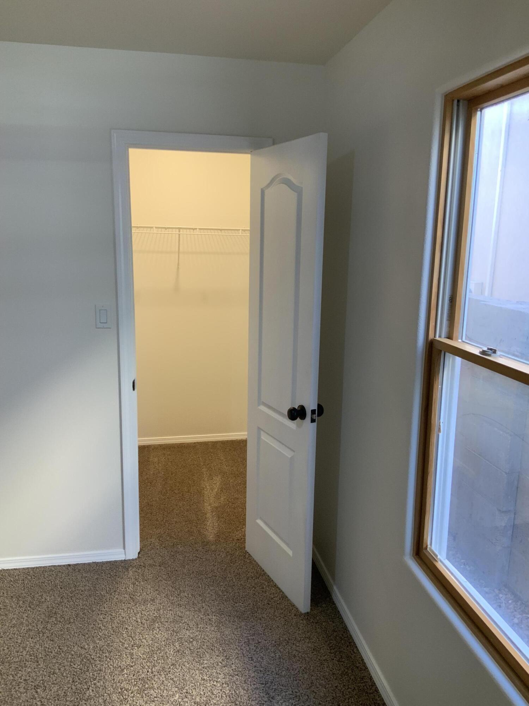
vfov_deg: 61.7
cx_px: 264
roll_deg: -1.0
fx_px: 591
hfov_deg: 48.2
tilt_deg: -10.2
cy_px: 353
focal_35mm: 29
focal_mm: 3
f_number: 1.8
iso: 80
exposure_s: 1/60
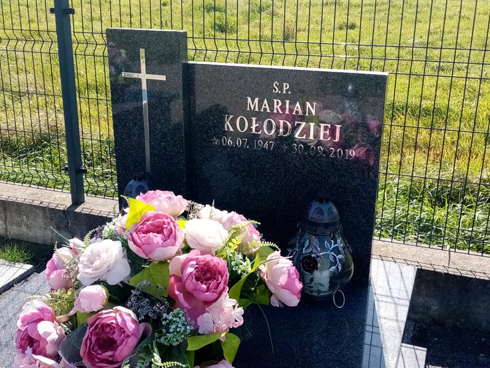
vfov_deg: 53.1
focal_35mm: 26
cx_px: 245
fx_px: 368
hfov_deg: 67.3
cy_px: 184
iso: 103
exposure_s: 1/659
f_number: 1.8
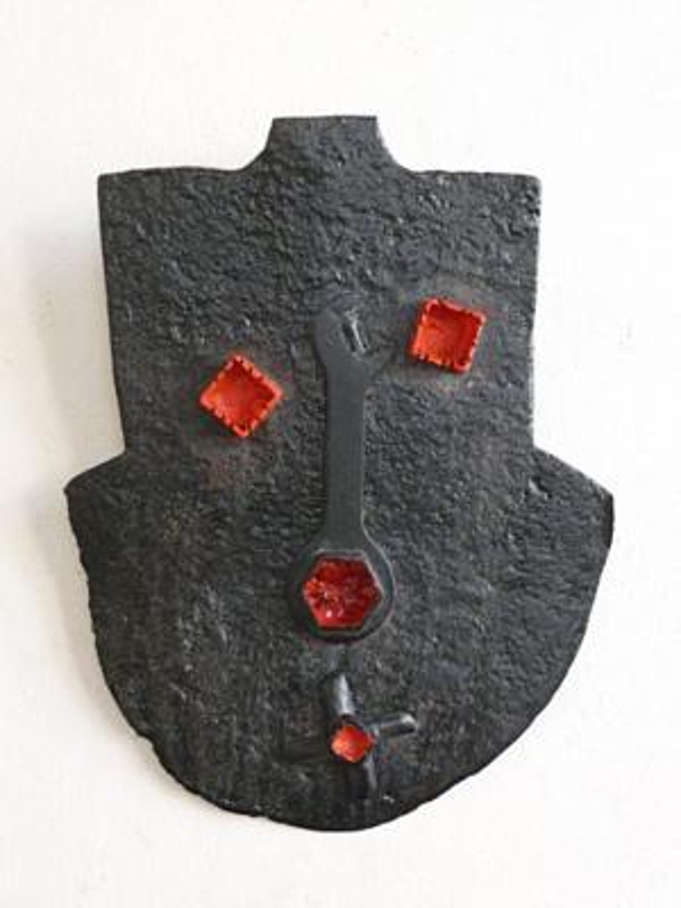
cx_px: 340
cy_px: 454
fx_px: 1259
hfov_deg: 30.3
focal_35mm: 48
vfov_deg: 39.7
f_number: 4
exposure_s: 1/10
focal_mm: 8.6
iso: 400
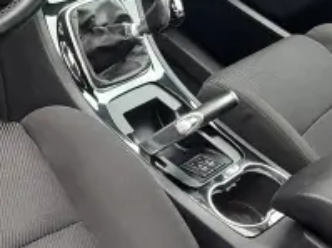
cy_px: -37
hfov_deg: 25.3
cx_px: 15
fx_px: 709
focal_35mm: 74
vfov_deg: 18.9
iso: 115
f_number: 1.8
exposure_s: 1/100
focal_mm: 5.56
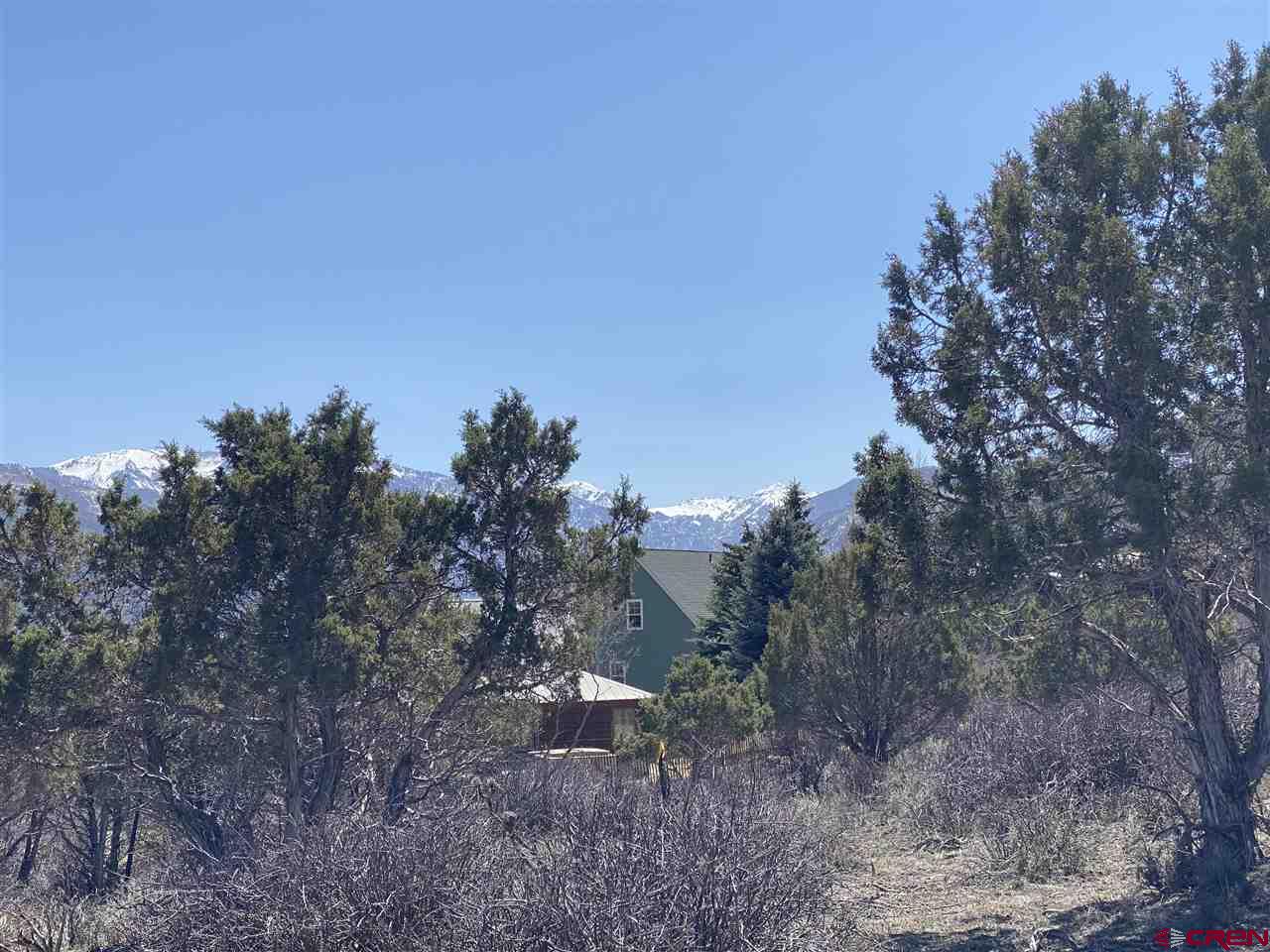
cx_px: 635
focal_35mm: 52
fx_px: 1908
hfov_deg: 36.8
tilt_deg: +4.0
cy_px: 476
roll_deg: +1.1
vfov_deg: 28.0
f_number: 2
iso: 20
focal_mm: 6
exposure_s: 1/2083
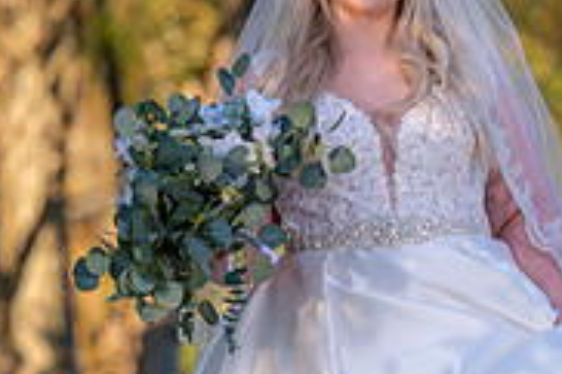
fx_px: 8719
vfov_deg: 2.5
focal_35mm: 559
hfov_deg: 3.7
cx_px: 457
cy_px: 325
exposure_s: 1/250
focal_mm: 175
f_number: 3.2
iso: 80
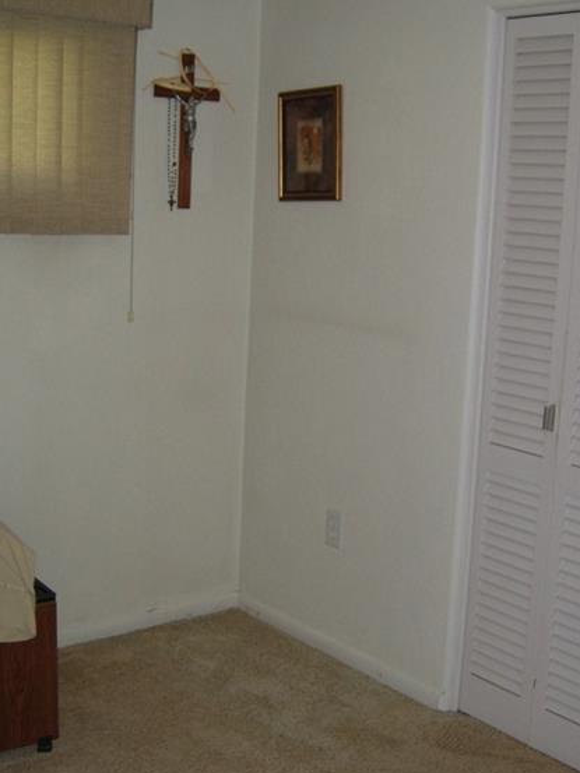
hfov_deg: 29.1
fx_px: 1117
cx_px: 291
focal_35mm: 50
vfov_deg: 38.1
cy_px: 424
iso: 74
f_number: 2.7
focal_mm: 7.5
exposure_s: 1/67.8
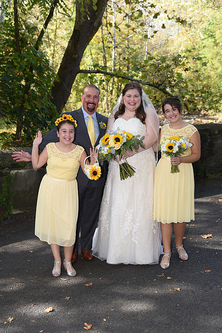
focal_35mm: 50
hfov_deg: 27.0
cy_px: 166
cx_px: 111
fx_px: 462
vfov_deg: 39.6
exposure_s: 1/200
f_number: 5.6
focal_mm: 50
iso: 500
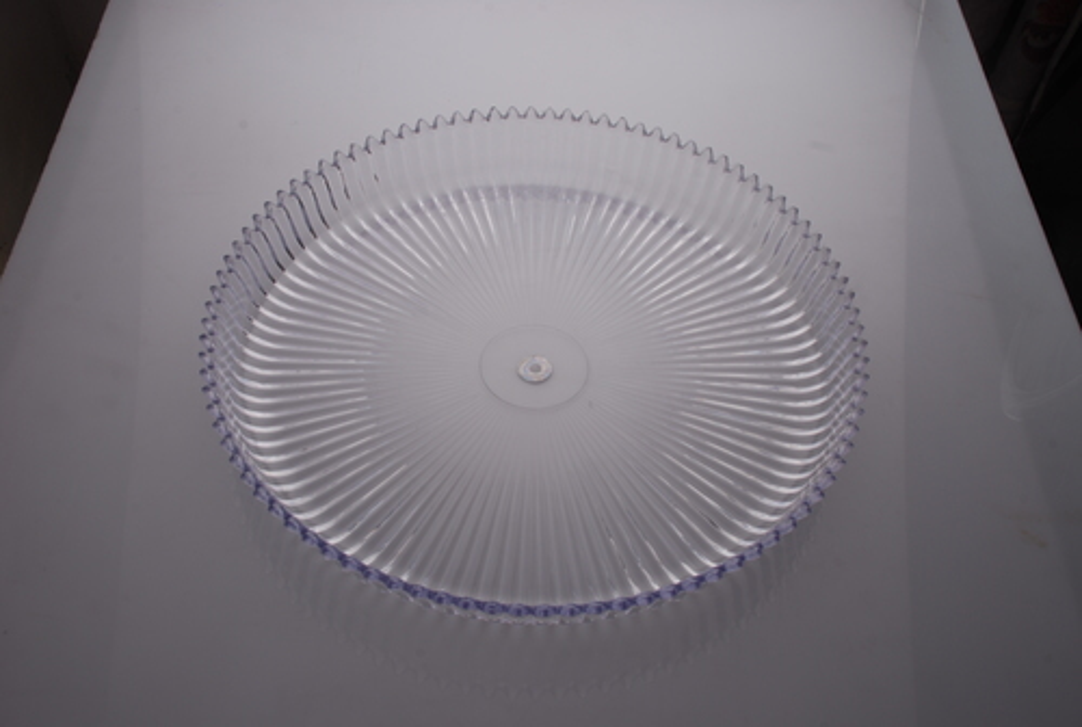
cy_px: 364
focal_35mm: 39
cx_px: 541
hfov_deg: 49.4
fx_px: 1175
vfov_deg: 34.4
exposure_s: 1/125
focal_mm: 26
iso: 100
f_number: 11
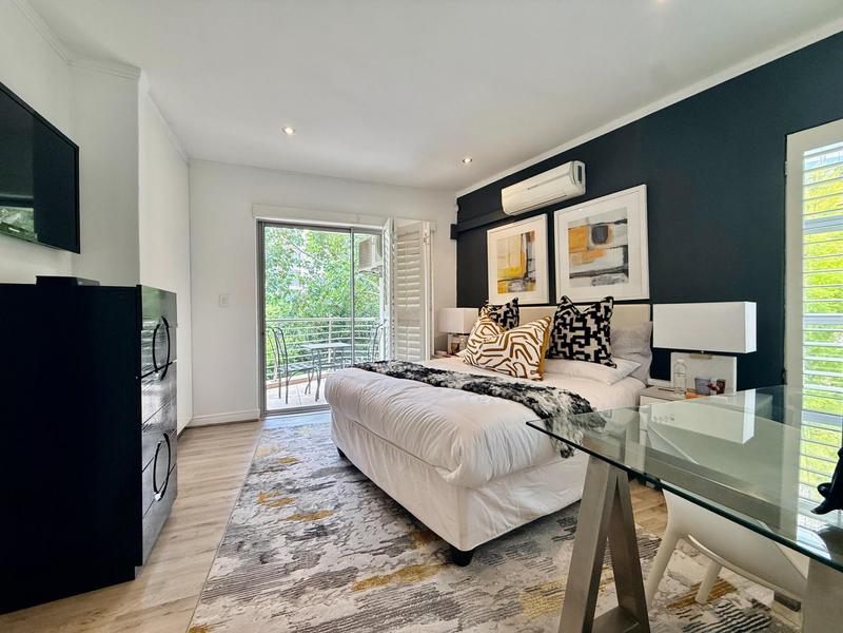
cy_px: 316
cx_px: 422
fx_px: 341
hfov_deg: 102.1
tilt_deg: -0.6
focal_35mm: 14
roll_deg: +0.7
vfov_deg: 85.7
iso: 100
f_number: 2.2
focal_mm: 2.22
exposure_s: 1/100
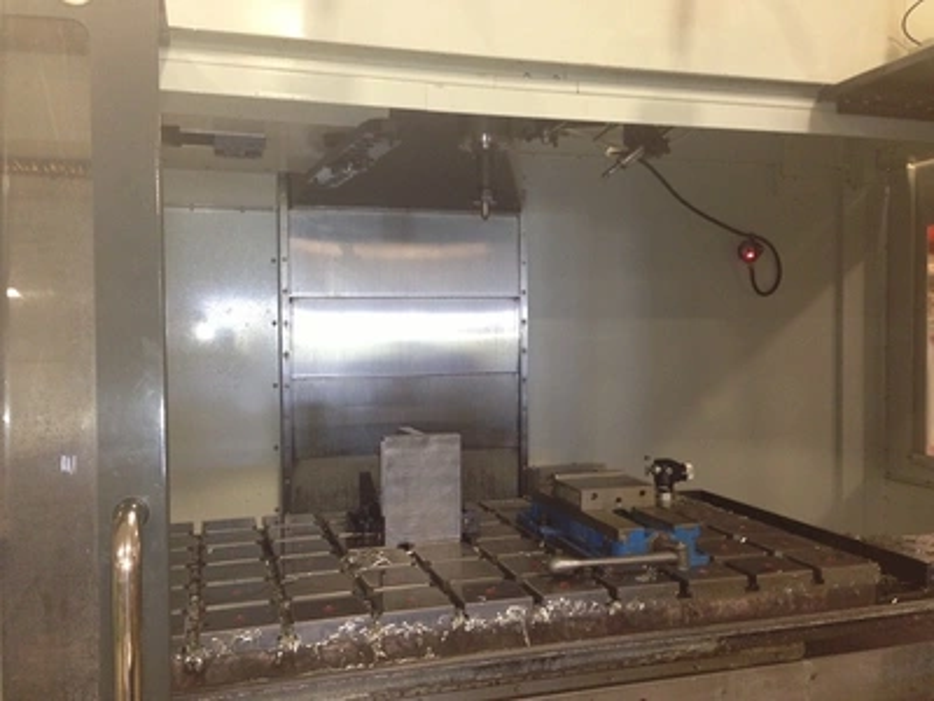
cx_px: 467
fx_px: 890
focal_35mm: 33
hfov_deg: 55.4
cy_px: 350
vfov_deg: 42.9
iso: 160
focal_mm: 4.13
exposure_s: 1/20
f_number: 2.4
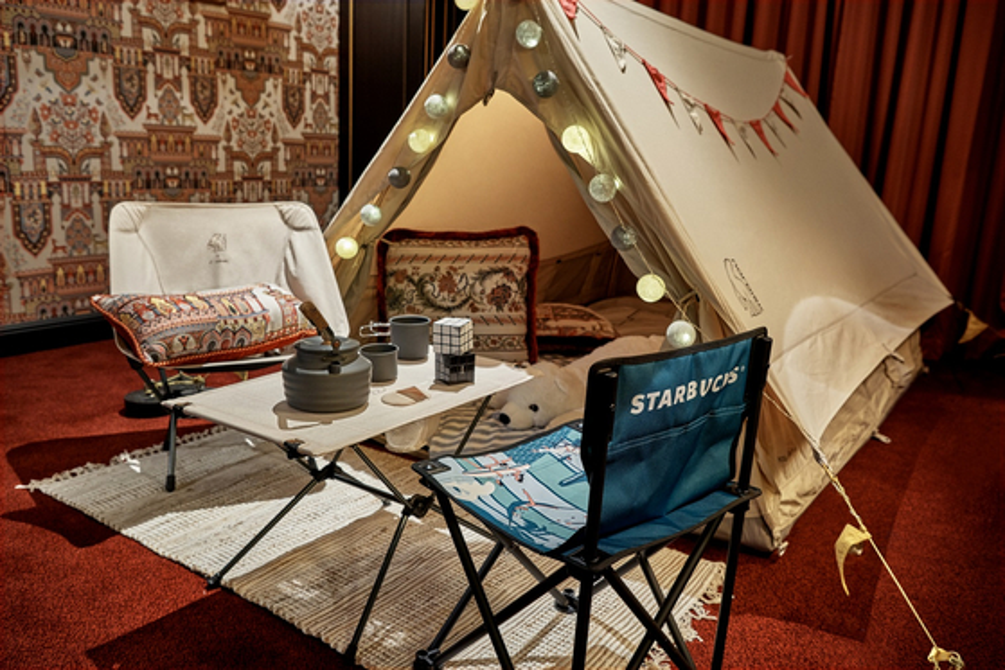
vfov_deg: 43.6
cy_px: 335
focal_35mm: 30
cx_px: 502
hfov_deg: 61.9
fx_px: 838
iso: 320
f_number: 5.6
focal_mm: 30
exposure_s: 1/4
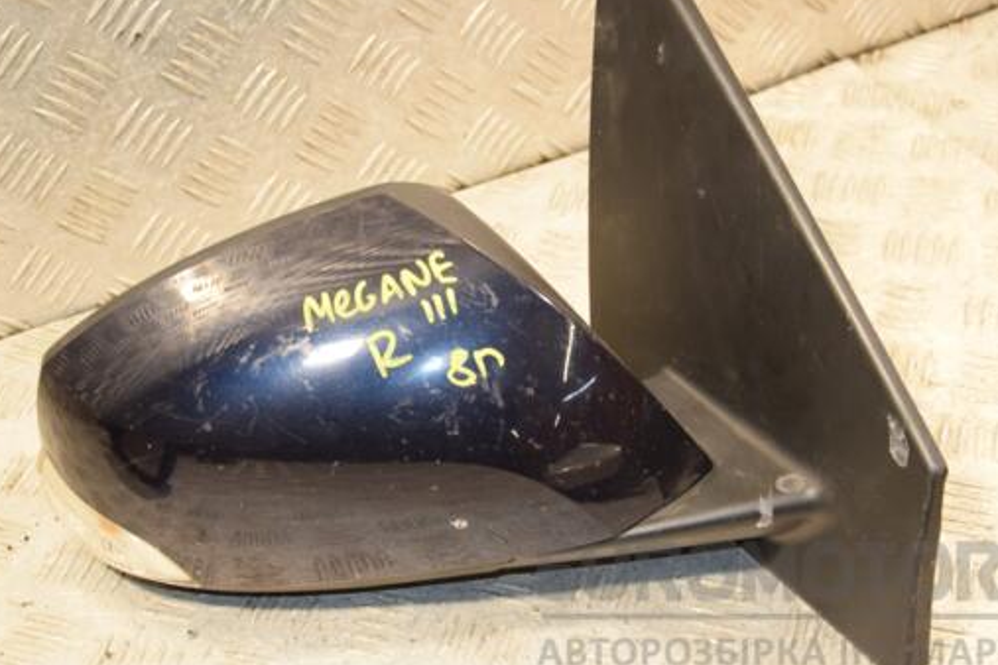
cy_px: 309
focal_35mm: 71
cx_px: 500
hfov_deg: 28.5
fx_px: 1968
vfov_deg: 19.2
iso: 800
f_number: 4.8
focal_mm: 40
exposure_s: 1/160
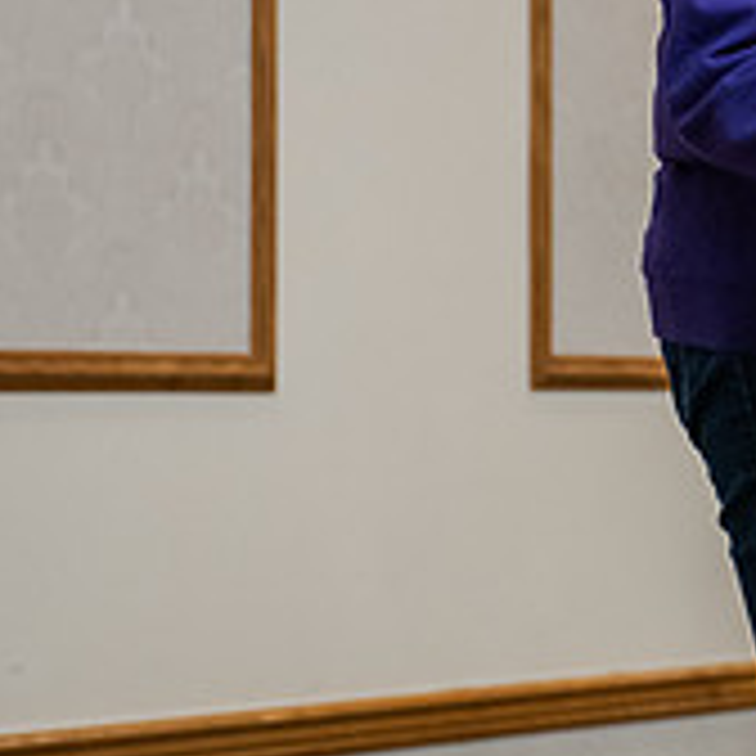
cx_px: 1084
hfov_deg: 8.3
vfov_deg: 8.4
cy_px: -34
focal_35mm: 206
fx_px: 5090
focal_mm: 70
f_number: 3.5
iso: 2000
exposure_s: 1/200
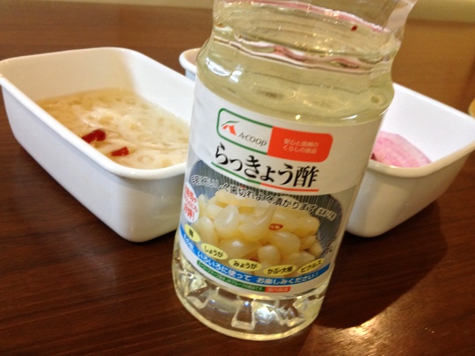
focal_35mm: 35
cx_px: 238
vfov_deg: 40.7
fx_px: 480
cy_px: 178
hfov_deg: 52.6
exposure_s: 1/20
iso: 160
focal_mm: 4.28
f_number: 2.4
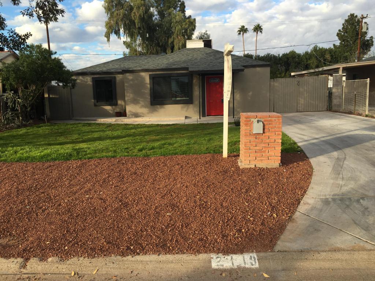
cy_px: 140
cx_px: 188
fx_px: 314
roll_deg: +1.0
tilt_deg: -6.4
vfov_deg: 48.2
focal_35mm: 29
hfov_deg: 61.7
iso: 25
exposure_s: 1/499
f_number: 2.2
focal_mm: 4.15
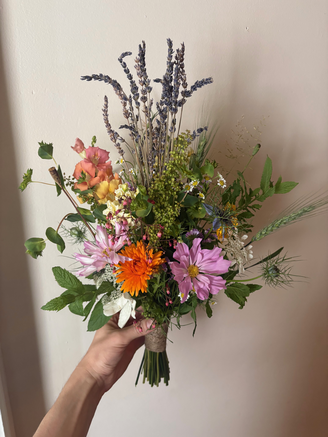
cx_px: 164
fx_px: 328
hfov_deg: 53.1
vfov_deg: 67.3
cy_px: 218
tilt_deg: -15.8
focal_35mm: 26
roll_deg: +0.9
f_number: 1.6
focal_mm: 5.96
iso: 200
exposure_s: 1/60
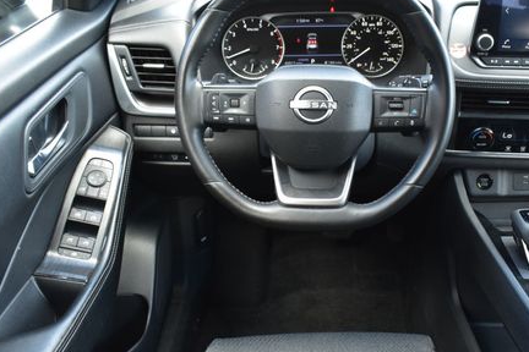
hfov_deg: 48.2
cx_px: 318
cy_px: 202
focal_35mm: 40
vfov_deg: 33.3
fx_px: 588
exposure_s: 1/30
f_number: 7.1
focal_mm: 18
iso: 400
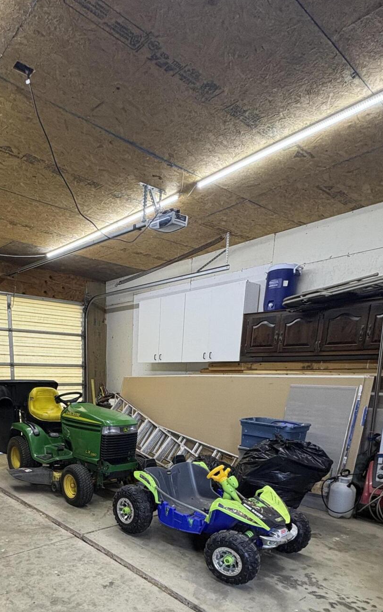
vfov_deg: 71.7
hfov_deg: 51.2
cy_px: 462
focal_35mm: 23
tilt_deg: -12.9
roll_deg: -1.8
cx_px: 104
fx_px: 384
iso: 200
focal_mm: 2.22
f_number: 2.2
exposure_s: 1/120
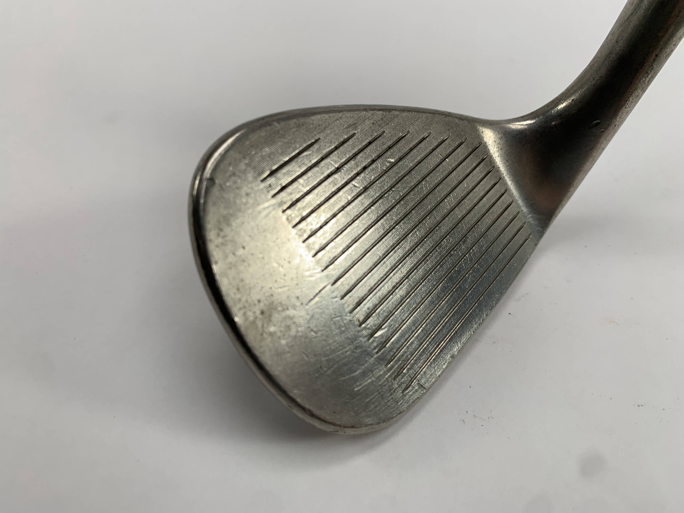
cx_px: 342
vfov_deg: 53.1
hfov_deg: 67.3
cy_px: 256
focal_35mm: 26
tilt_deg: -49.5
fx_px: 514
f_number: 1.8
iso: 25
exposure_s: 1/229
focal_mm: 4.25
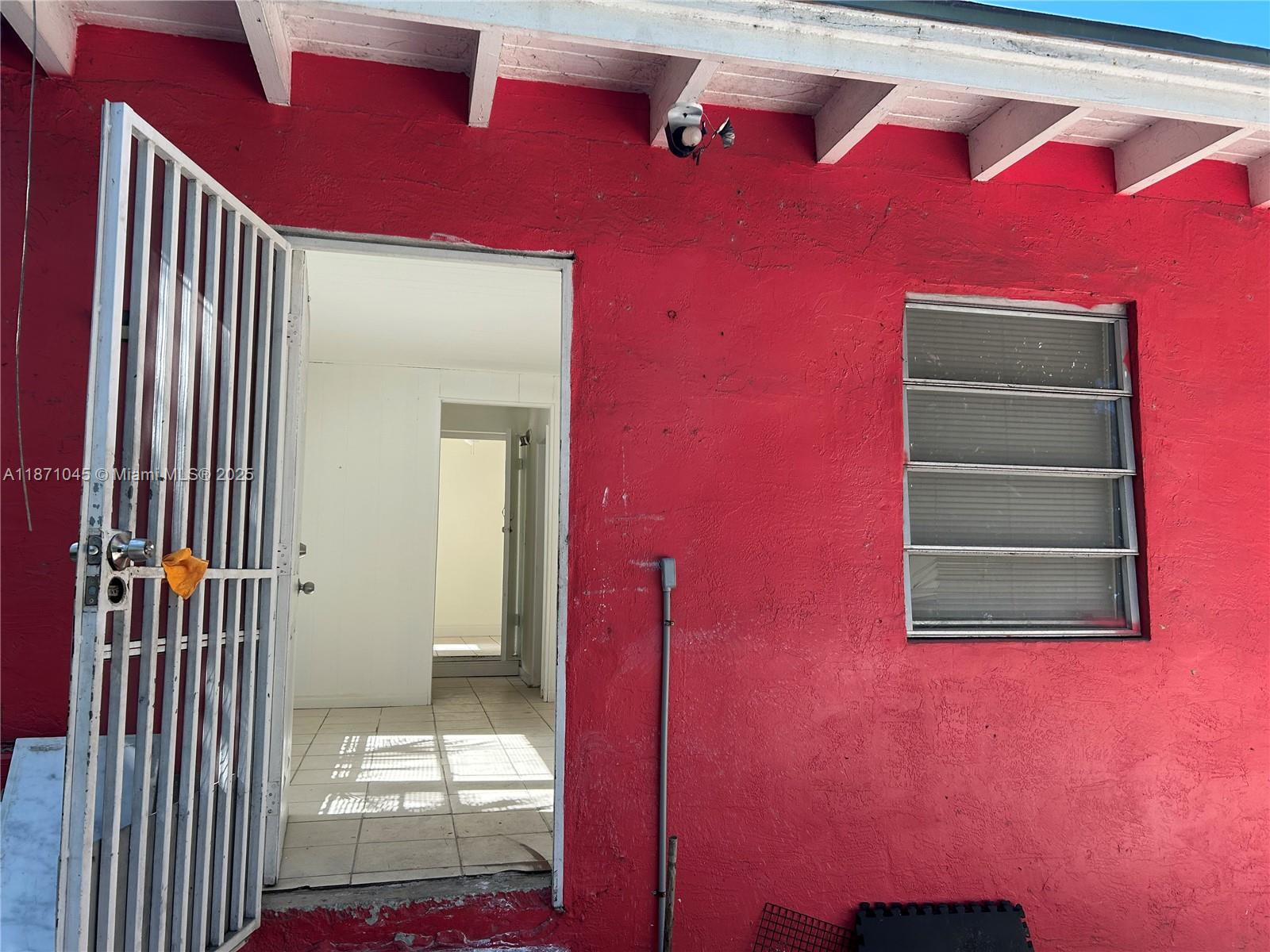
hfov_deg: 67.3
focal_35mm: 26
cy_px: 476
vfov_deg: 53.1
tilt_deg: +6.1
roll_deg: -0.8
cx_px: 635
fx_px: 954
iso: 50
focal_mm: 5.7
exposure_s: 1/476
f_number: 1.5
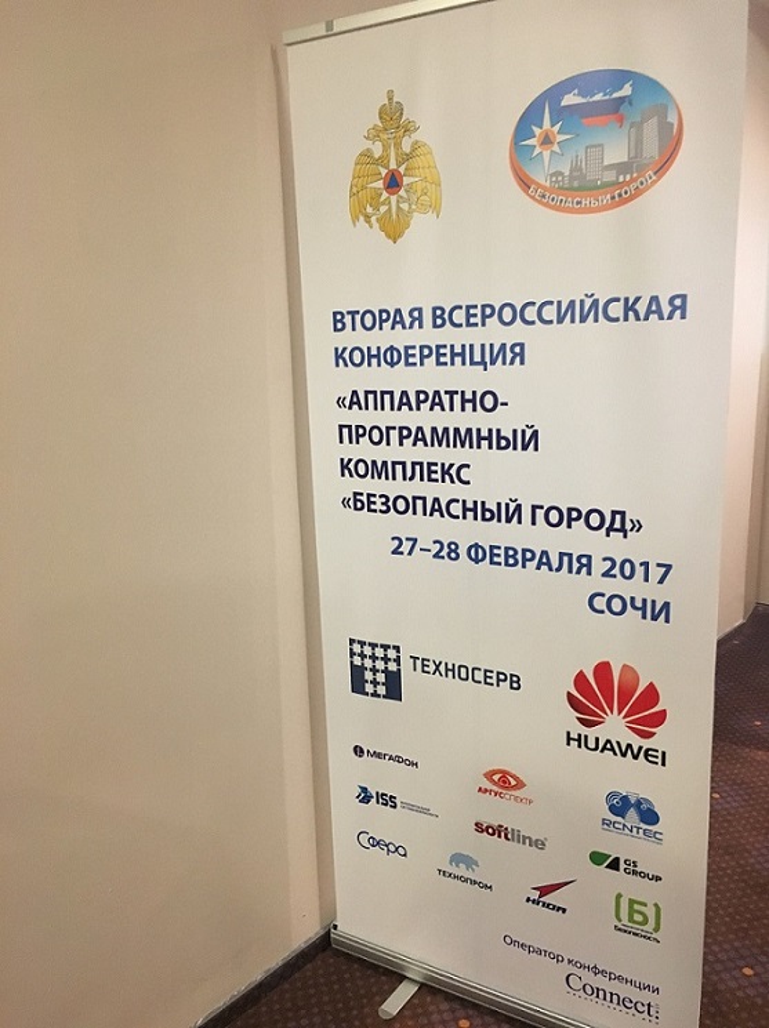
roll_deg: +2.4
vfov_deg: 61.7
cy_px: 514
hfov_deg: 48.1
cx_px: 384
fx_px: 861
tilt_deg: -13.6
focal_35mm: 29
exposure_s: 1/20
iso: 200
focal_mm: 4.15
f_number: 2.2
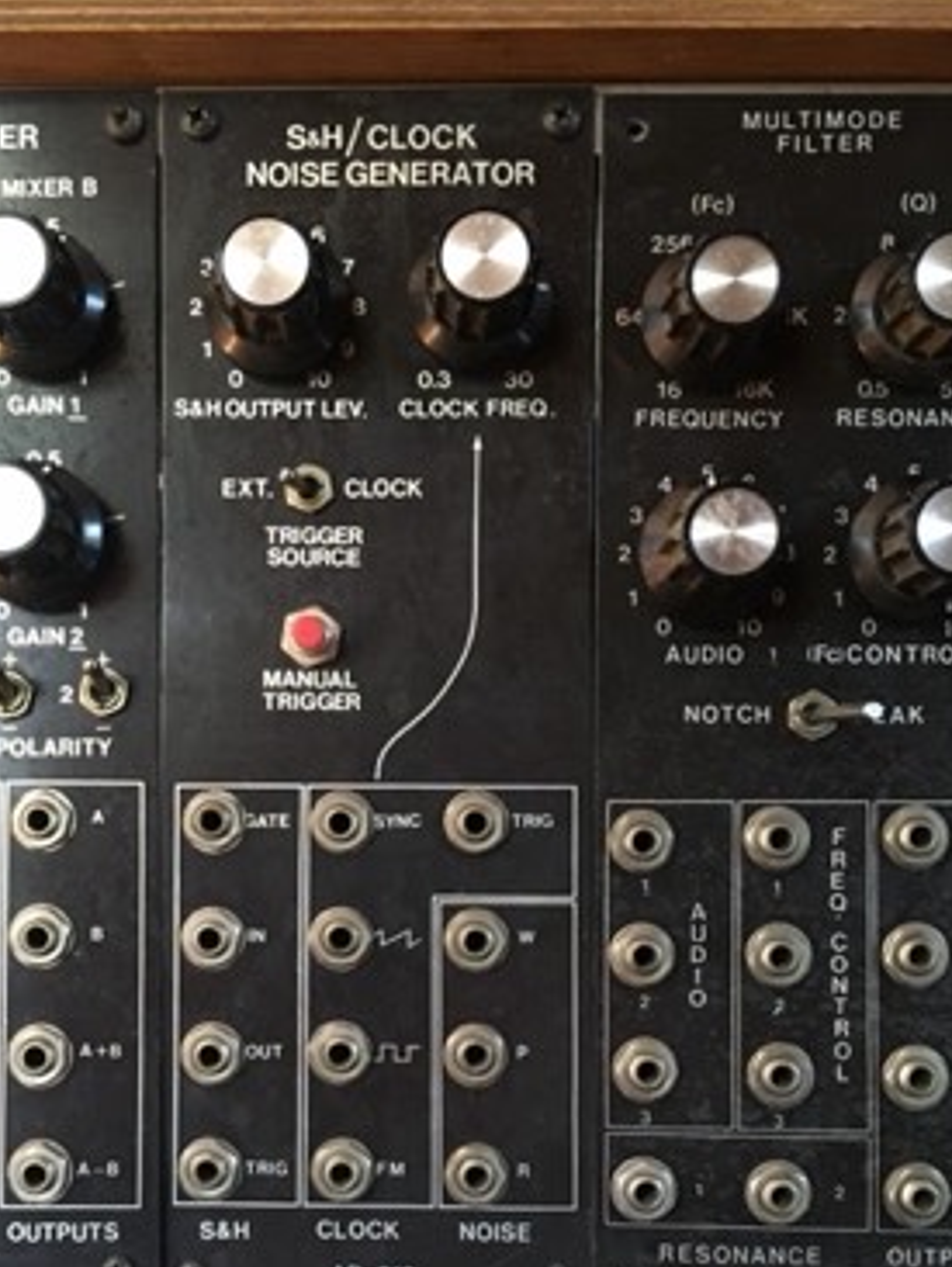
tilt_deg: -2.2
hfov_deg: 37.6
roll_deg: +0.0
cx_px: 391
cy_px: 814
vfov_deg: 48.4
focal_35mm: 38
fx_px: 1392
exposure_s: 1/20
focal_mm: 4.15
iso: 200
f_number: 2.2
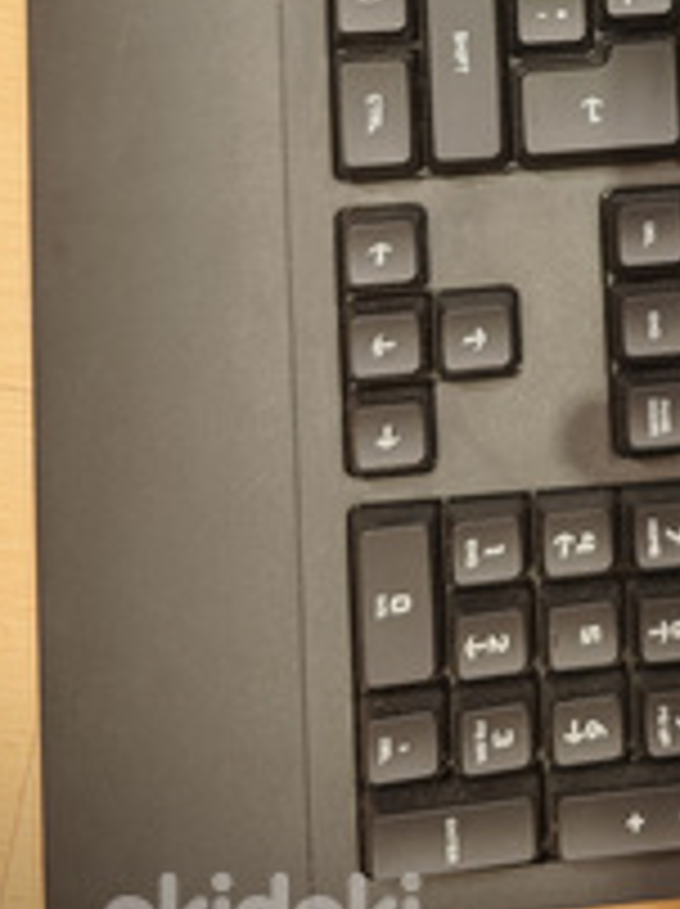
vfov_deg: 30.7
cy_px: -54
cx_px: 817
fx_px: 1496
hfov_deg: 23.4
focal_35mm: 57
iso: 1000
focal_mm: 8.72
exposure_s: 1/25
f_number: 1.63
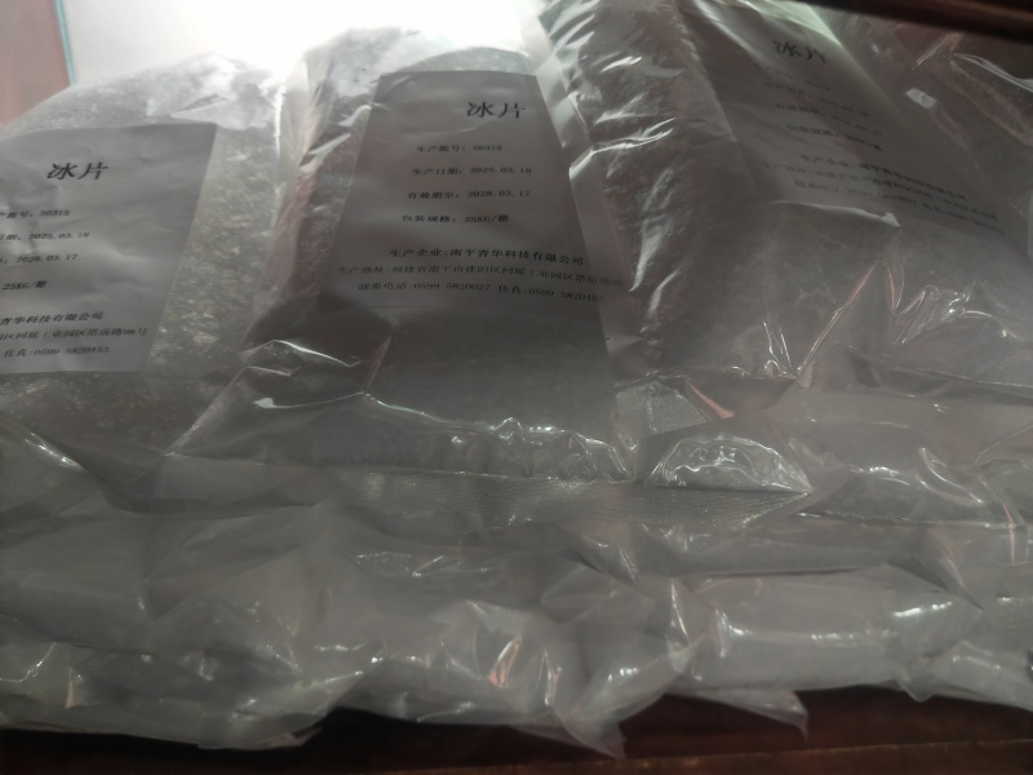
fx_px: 806
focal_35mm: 27
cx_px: 516
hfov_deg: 65.3
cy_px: 388
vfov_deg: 51.4
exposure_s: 1/100
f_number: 1.9
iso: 155
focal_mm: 5.52
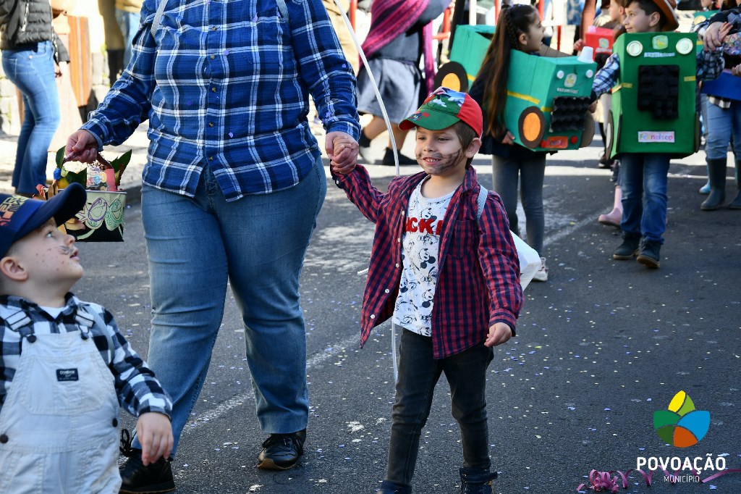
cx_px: 370
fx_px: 1914
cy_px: 247
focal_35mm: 93
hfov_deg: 21.9
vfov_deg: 14.7
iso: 250
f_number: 5.6
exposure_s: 1/250
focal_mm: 62
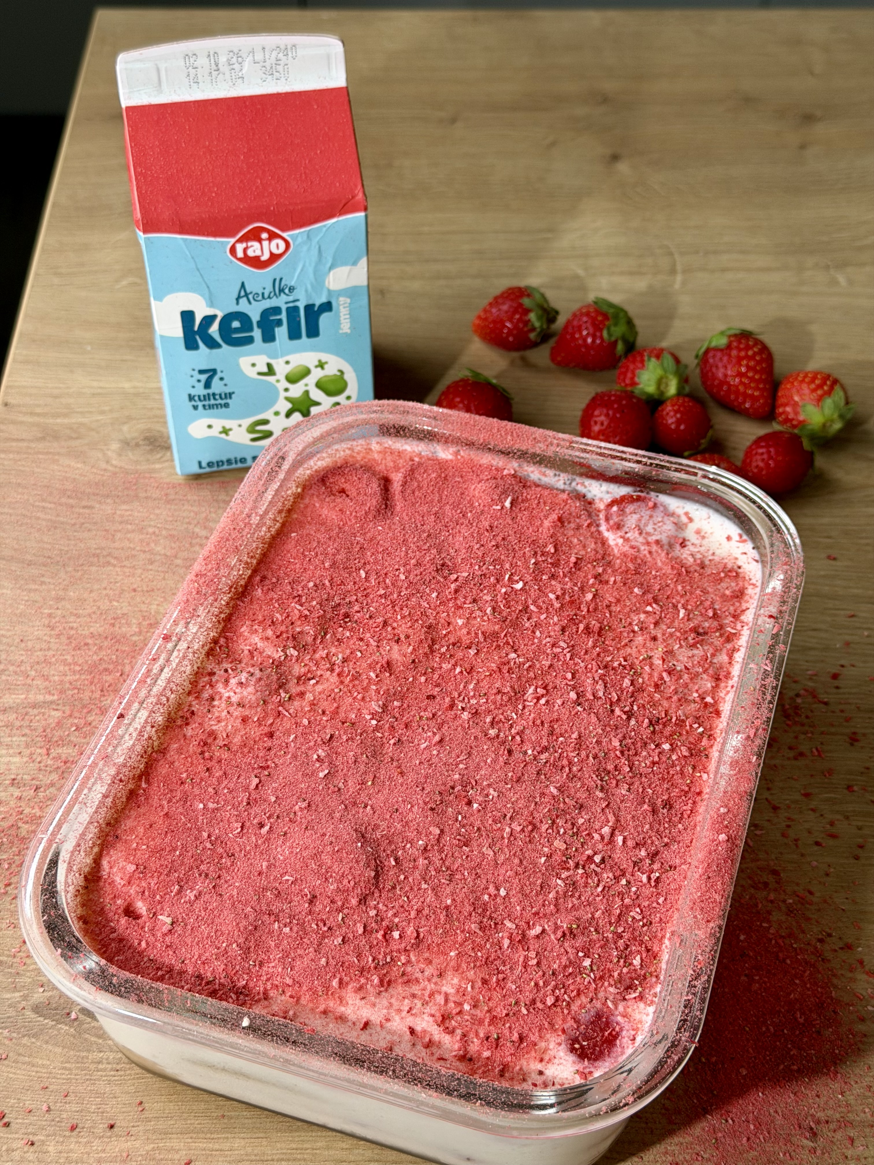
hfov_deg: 30.3
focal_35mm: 48
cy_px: 582
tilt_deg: -46.8
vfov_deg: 39.7
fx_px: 1616
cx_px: 437
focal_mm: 6.76
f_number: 1.78
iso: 64
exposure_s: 1/272
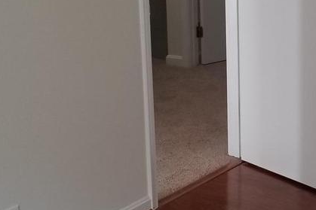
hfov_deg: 21.2
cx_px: 311
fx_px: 816
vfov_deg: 14.7
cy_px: 100
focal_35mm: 93
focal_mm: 4.25
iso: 80
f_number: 1.7
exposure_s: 1/40
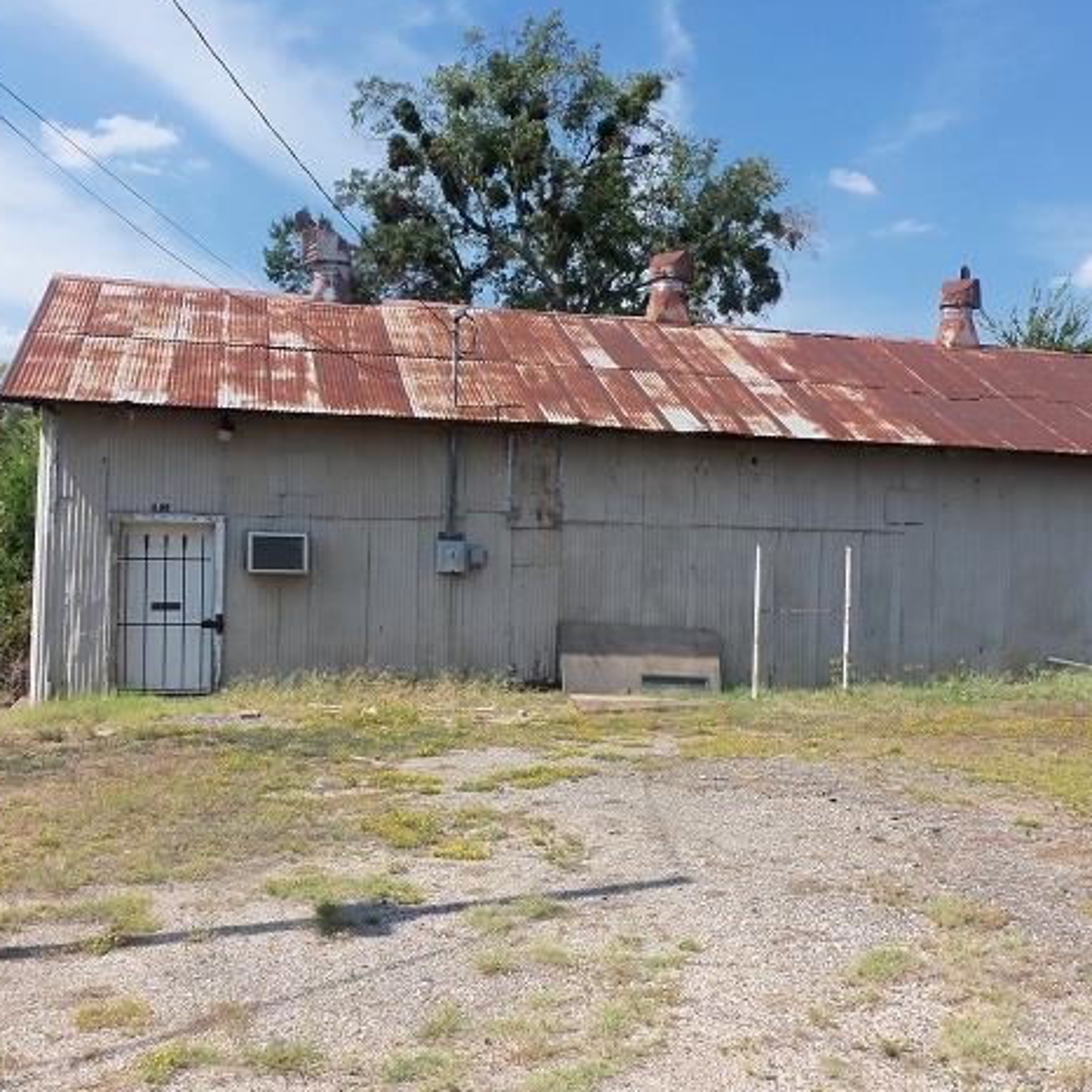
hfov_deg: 48.4
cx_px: 567
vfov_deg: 48.5
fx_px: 1213
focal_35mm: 34
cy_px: 551
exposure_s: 1/200
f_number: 8.6
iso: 64
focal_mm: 5.1
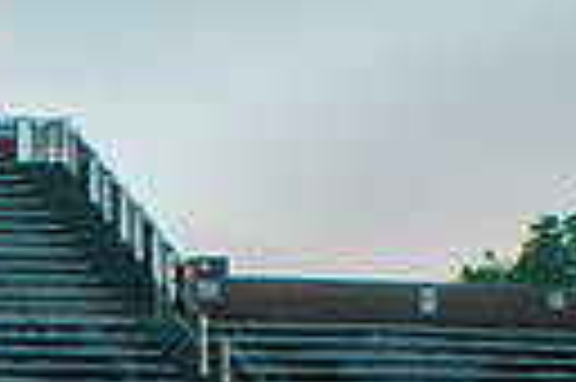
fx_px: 3803
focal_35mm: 238
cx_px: -698
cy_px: 571
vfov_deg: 5.7
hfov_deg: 8.1
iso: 200
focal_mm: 35
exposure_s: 1/200
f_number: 7.1
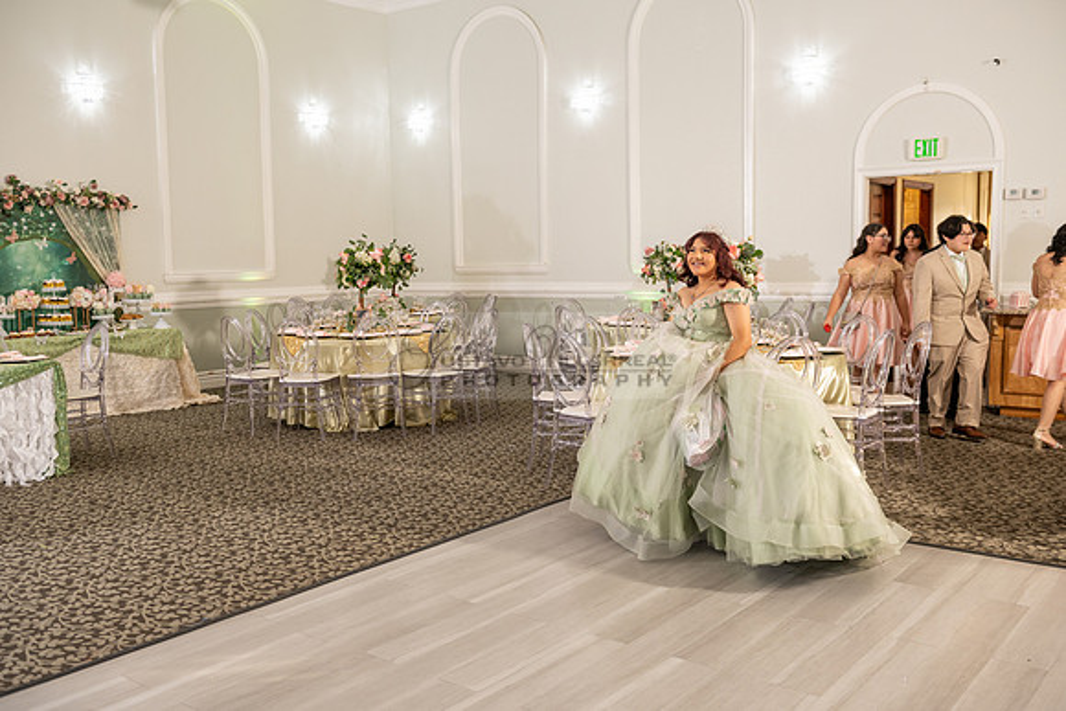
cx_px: 533
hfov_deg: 55.8
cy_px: 356
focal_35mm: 34
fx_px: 1007
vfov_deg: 38.9
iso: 500
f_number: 4.5
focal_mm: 34
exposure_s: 1/160
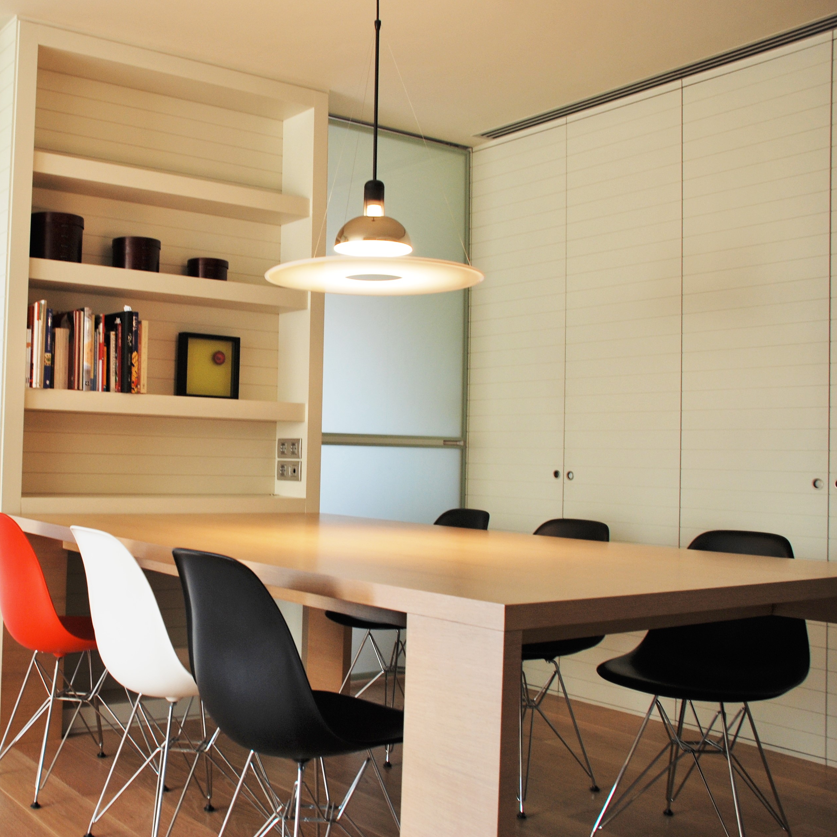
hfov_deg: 41.7
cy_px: 416
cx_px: 218
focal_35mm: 39
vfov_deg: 42.8
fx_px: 1067
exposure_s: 1/30
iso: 200
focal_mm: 20
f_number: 3.8
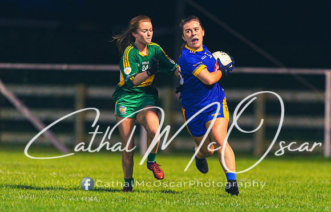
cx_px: 191
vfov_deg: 2.5
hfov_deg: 4.0
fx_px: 4779
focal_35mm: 526
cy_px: 129
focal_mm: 400
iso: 5000
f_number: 2.8
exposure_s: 1/500
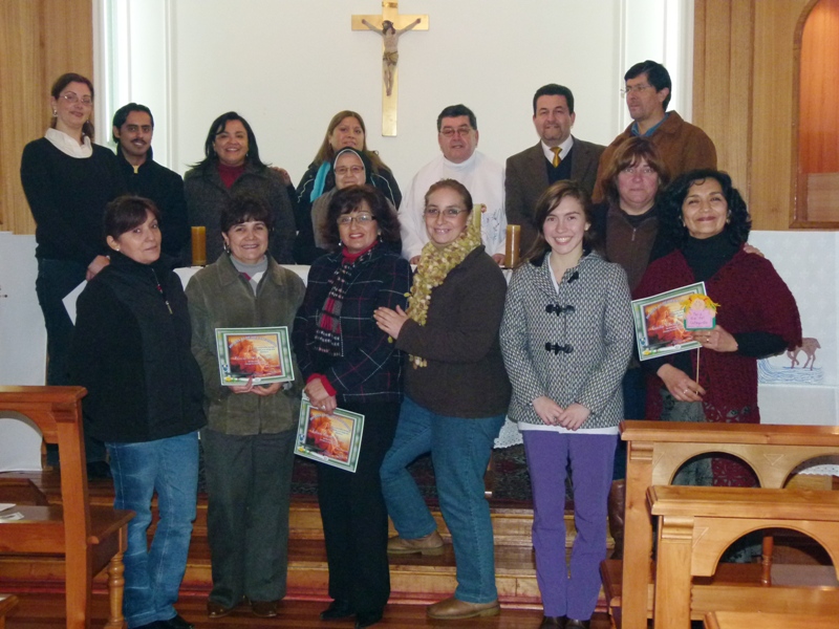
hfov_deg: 39.7
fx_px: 1163
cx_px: 420
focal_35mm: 48
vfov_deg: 30.3
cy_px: 314
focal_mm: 8.7
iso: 320
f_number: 3.2
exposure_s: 1/60
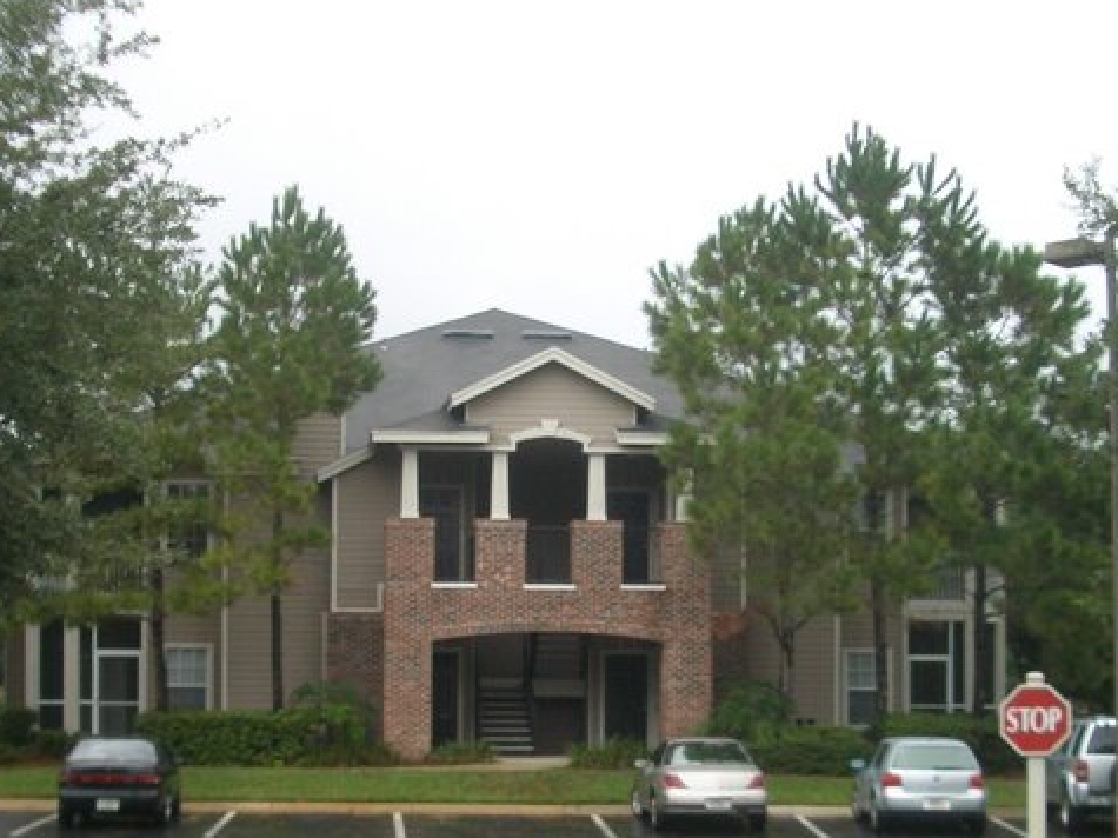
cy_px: 643
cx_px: 534
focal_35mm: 59
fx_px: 1905
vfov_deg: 24.5
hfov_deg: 32.7
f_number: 2.6
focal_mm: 5.8
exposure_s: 1/250
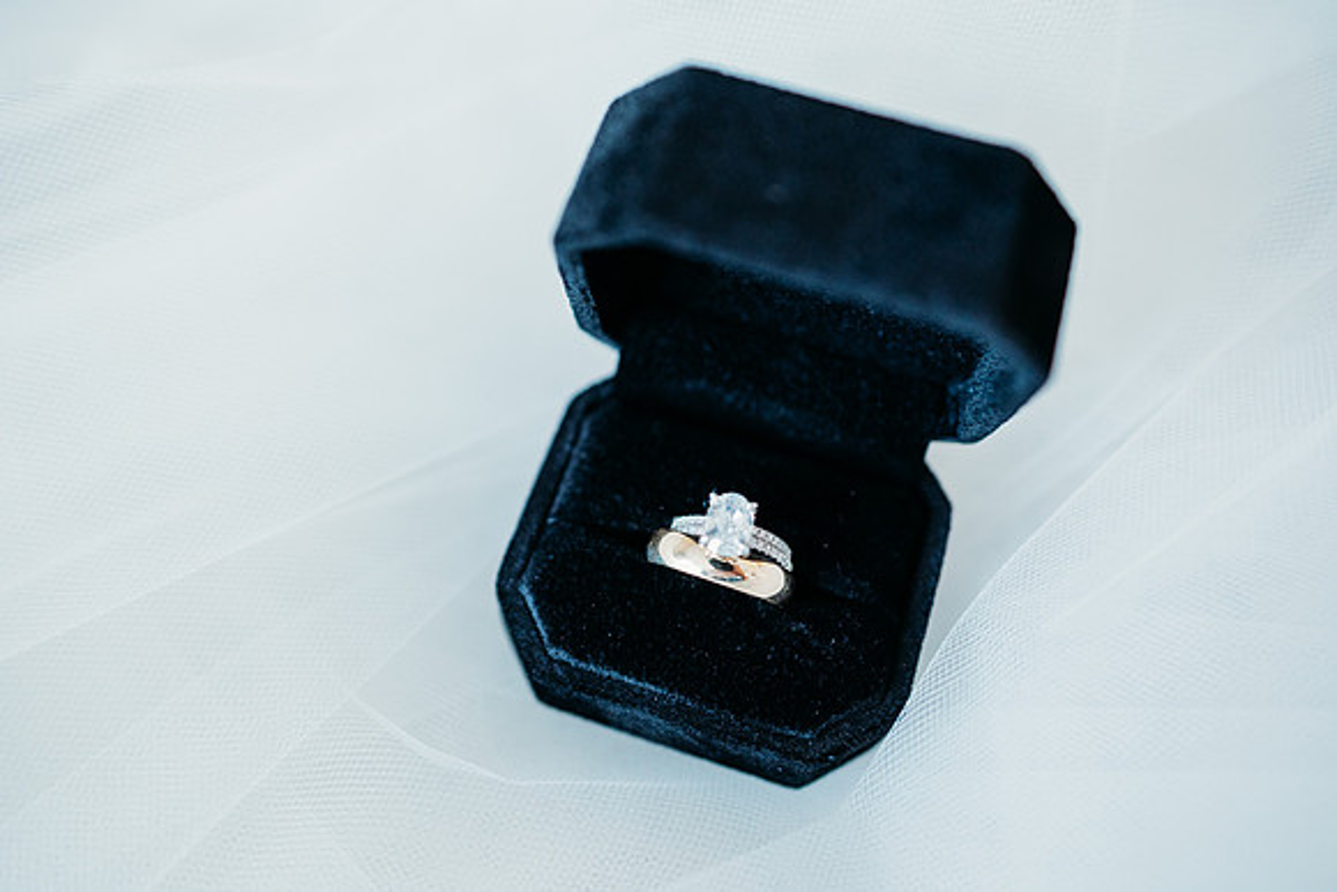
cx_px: 668
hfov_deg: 73.7
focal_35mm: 24
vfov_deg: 53.2
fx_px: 892
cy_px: 446
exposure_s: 1/160
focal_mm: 24
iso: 500
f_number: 2.5
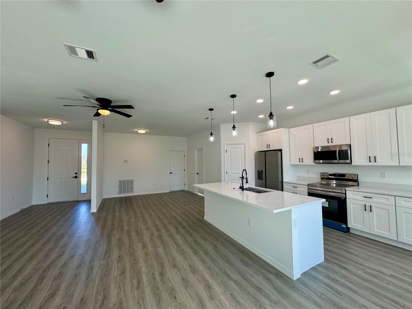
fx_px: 167
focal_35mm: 14
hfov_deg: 102.1
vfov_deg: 85.7
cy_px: 154
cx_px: 206
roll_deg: +0.7
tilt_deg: +1.6
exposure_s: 1/120
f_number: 2.2
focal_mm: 2.22
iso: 50
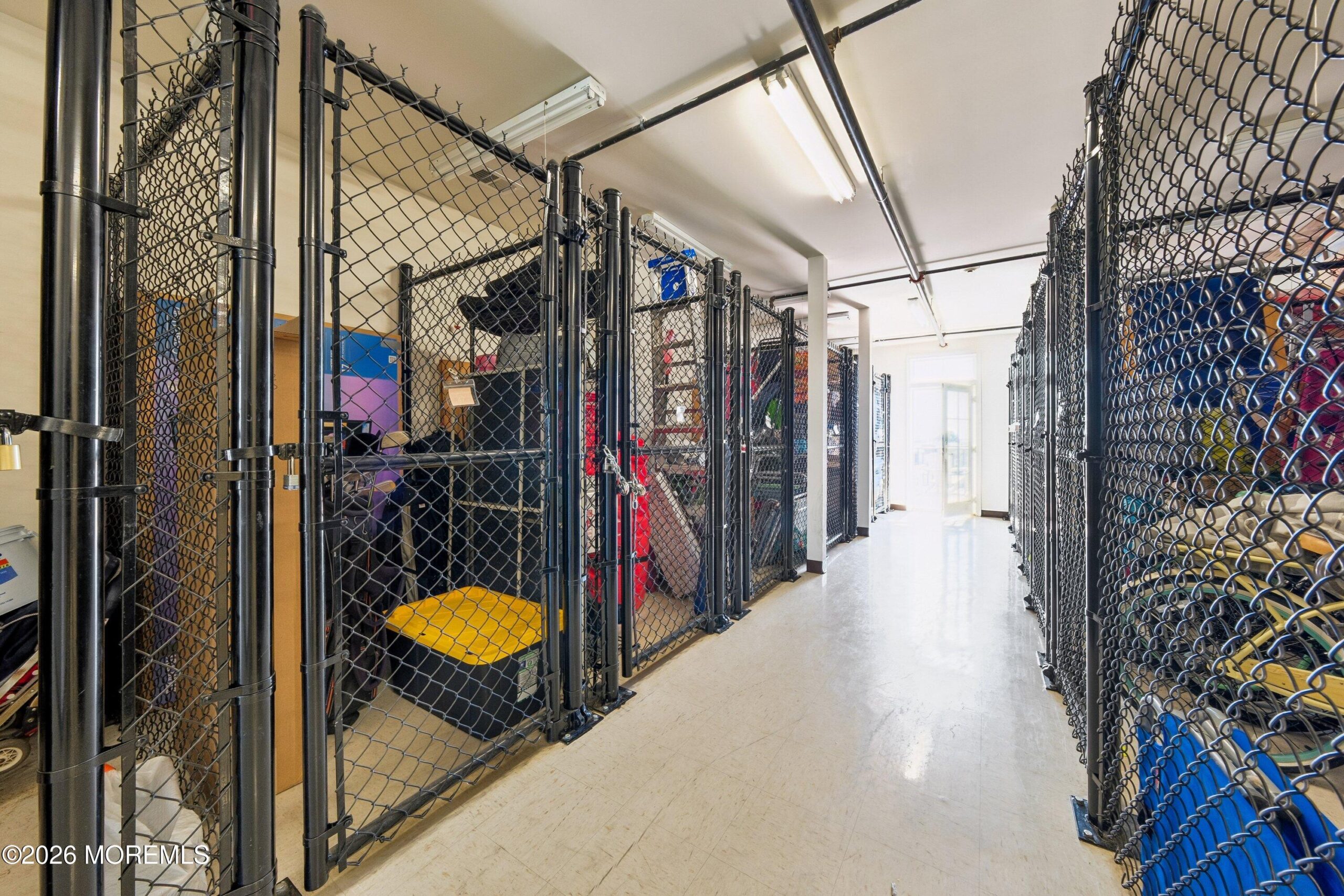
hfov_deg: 112.6
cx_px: 672
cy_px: 448
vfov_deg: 90.0
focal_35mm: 12
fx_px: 448
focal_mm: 8
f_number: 8
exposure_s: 1/2.5
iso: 160
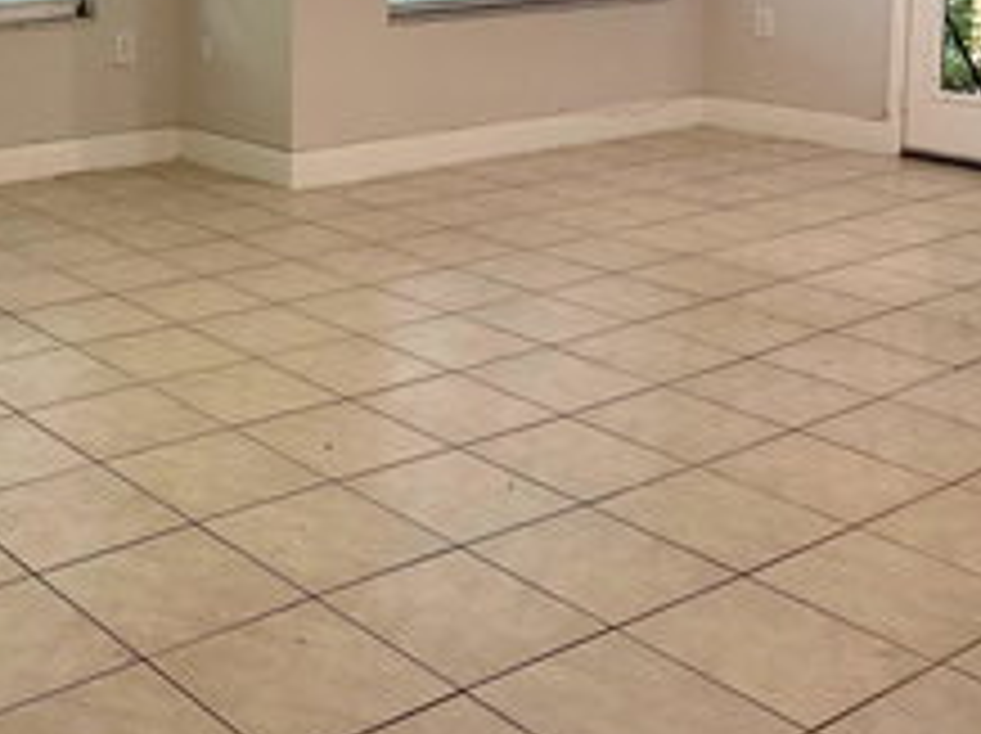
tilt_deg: -7.5
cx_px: 151
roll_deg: +1.0
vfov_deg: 27.5
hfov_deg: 35.9
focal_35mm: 51
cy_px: 72
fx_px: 1444
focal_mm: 4.25
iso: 125
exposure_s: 1/120
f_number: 1.8
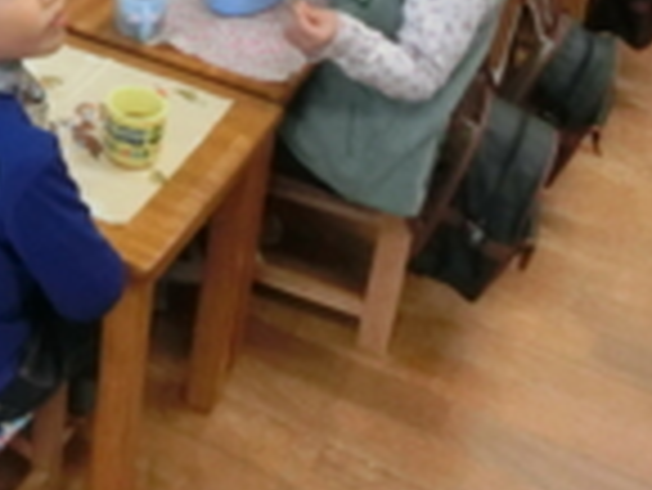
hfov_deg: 26.9
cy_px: -94
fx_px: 1244
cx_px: -67
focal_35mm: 66
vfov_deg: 20.8
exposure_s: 1/160
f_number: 3
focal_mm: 4.24
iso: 800
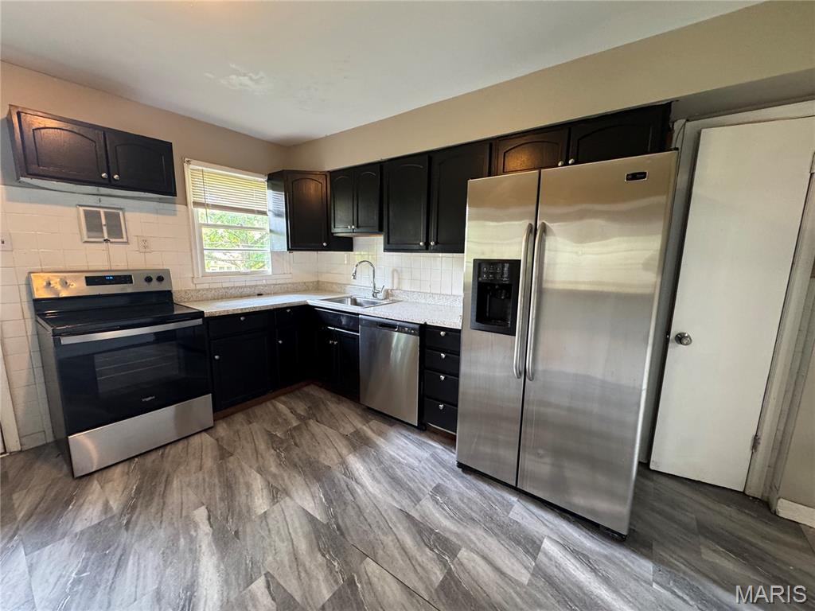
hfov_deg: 102.1
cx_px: 408
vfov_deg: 85.7
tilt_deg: -8.7
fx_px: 330
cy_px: 306
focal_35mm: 14
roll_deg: -1.3
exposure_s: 1/60
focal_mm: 2.22
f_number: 2.2
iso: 320
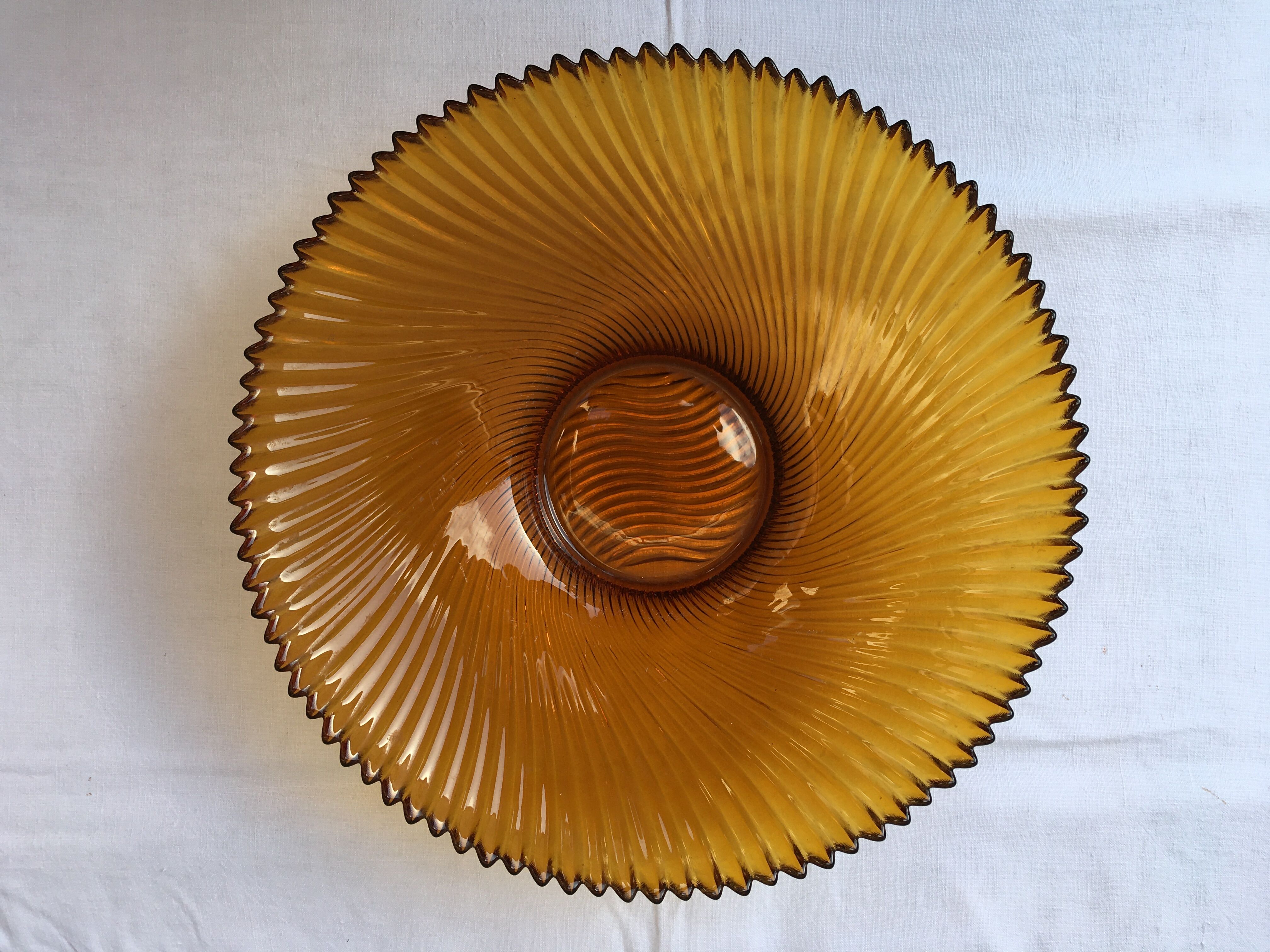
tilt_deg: -85.6
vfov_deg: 48.2
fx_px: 1064
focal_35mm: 29
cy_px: 476
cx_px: 635
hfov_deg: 61.7
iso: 25
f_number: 2.2
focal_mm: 4.15
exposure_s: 1/250
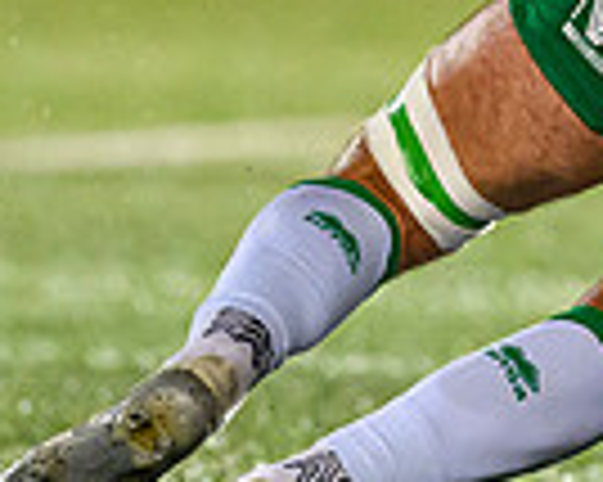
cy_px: -223
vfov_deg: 0.7
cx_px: 889
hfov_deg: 0.8
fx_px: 41909
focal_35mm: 2350
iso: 6400
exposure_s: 1/1000
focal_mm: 400
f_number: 3.2
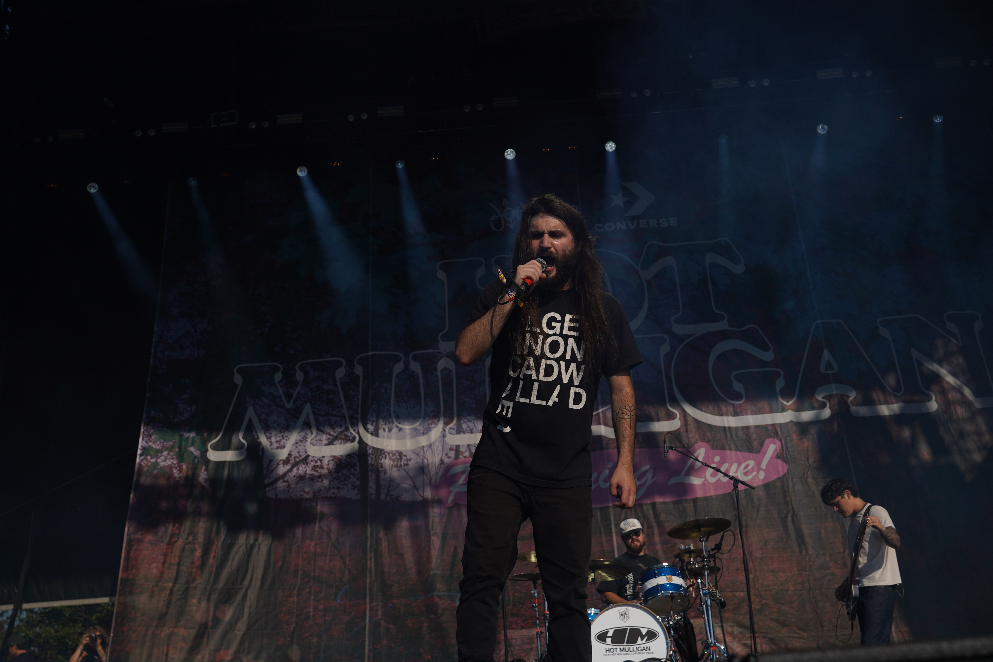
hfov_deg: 46.4
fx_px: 1158
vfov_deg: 31.9
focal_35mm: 42
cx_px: 496
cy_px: 331
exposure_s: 1/1000
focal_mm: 42
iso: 100
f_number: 8
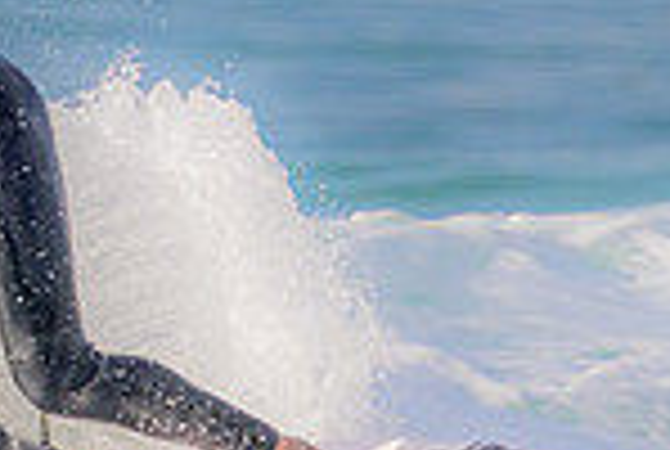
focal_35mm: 3567
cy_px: 148
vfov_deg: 0.4
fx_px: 66518
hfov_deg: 0.6
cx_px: -130
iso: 900
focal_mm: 700
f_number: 11
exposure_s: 1/1600
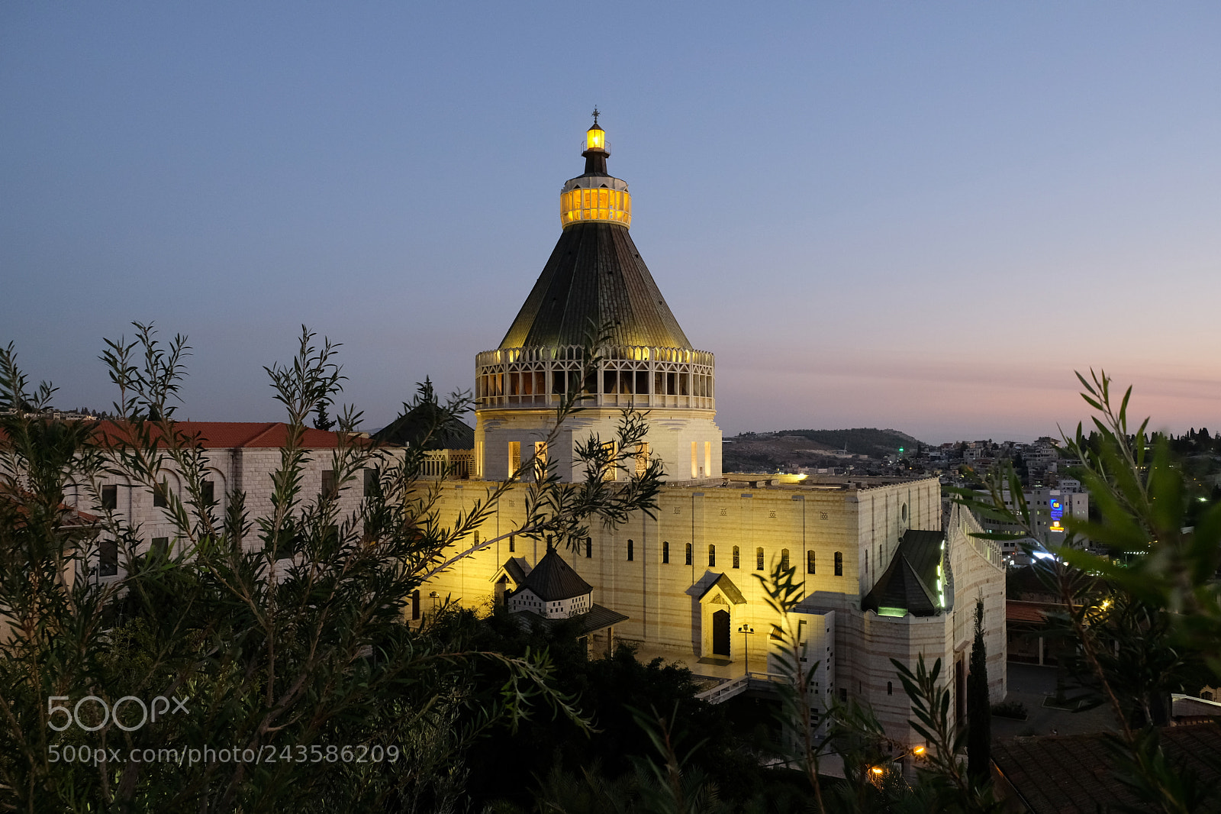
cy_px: 407
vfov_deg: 47.9
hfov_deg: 67.4
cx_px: 610
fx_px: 916
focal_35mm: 27
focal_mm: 18
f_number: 6.4
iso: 1600
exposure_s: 1/15
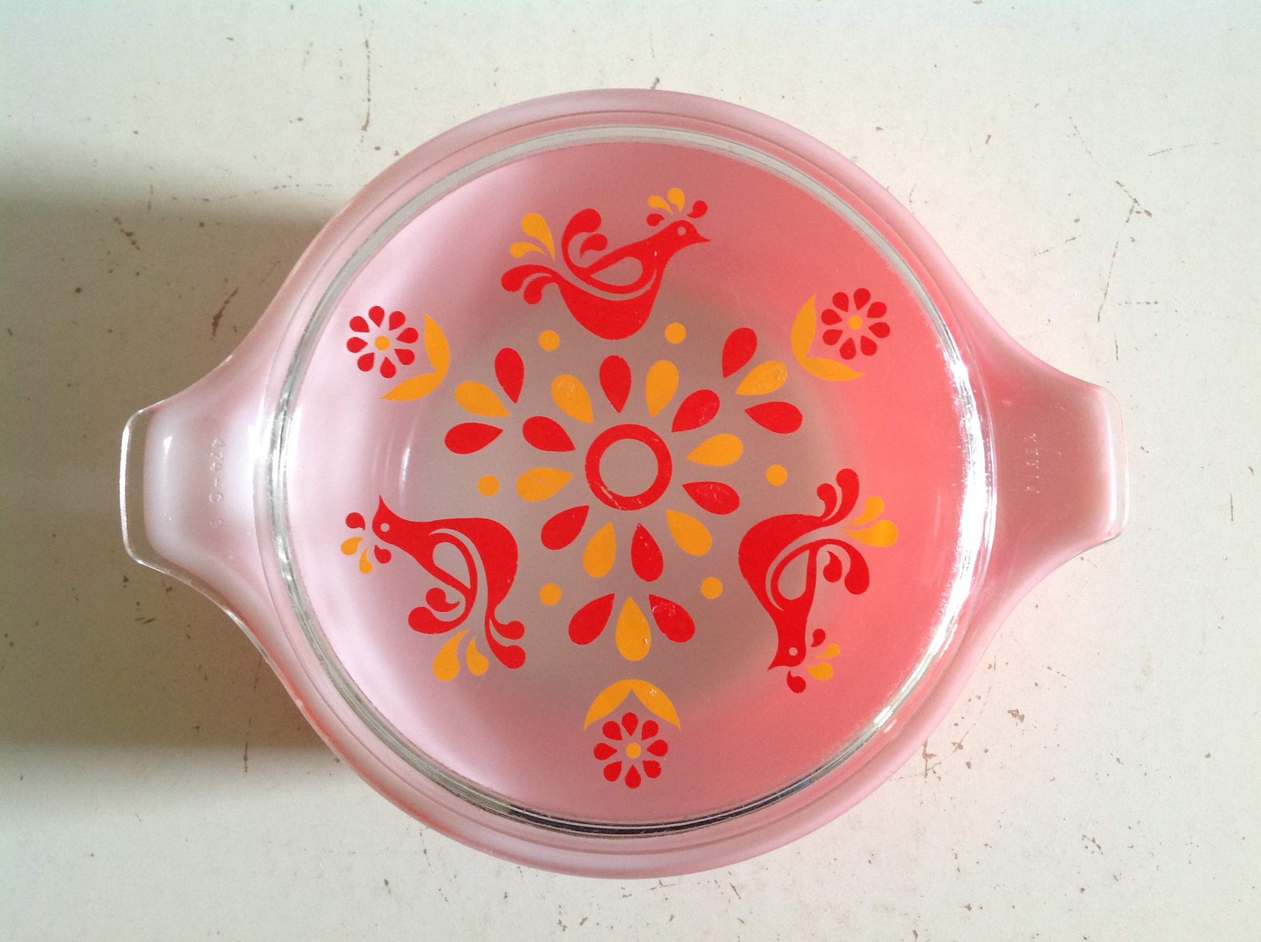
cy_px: 471
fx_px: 1273
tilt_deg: -84.7
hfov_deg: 52.7
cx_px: 630
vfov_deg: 40.6
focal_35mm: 35
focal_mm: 4.28
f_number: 2.4
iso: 160
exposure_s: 1/15
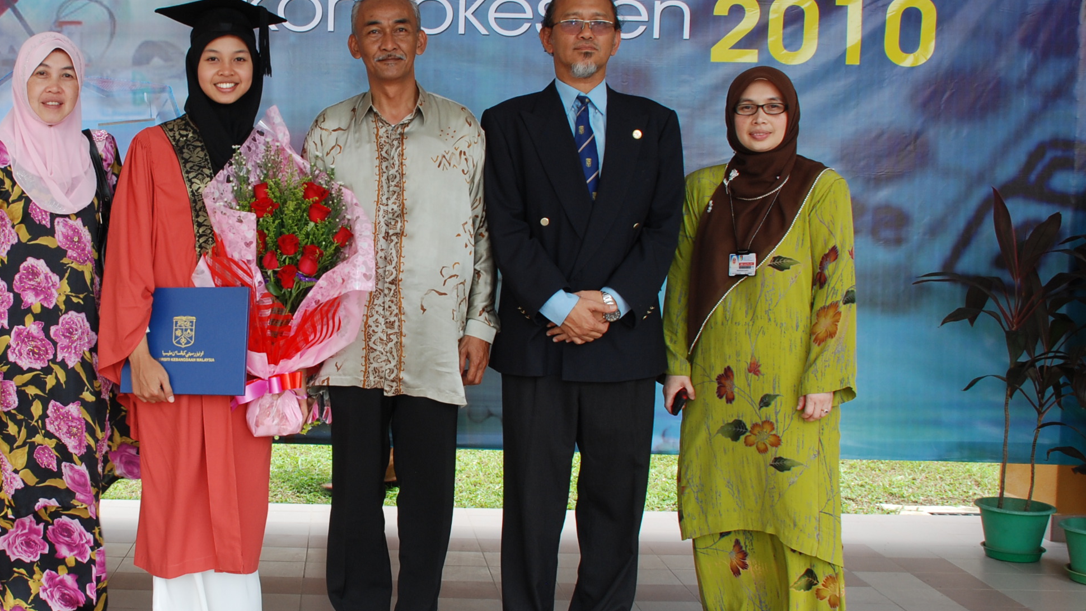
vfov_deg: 25.4
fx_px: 1354
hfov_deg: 42.6
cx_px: 294
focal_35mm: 47
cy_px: 283
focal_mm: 20
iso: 200
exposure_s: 1/60
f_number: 8
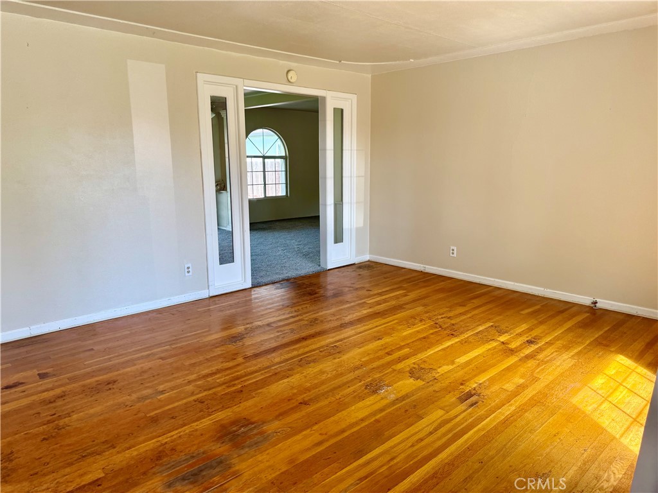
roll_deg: +0.6
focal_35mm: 24
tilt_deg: -10.3
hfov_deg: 71.6
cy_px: 246
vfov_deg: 56.8
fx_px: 456
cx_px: 329
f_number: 1.78
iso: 125
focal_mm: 6.76
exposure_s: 1/240
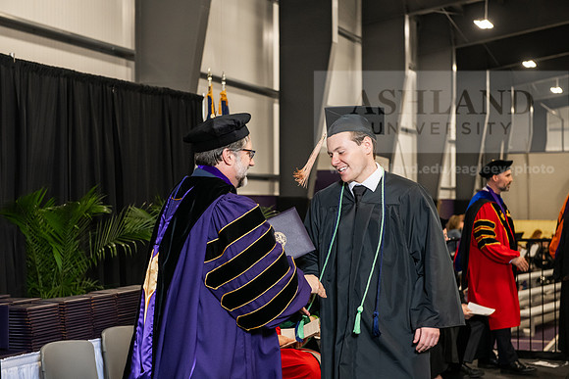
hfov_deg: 28.8
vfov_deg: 19.5
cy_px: 190
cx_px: 284
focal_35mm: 70
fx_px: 1107
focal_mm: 70
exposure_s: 1/200
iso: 2500
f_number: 5
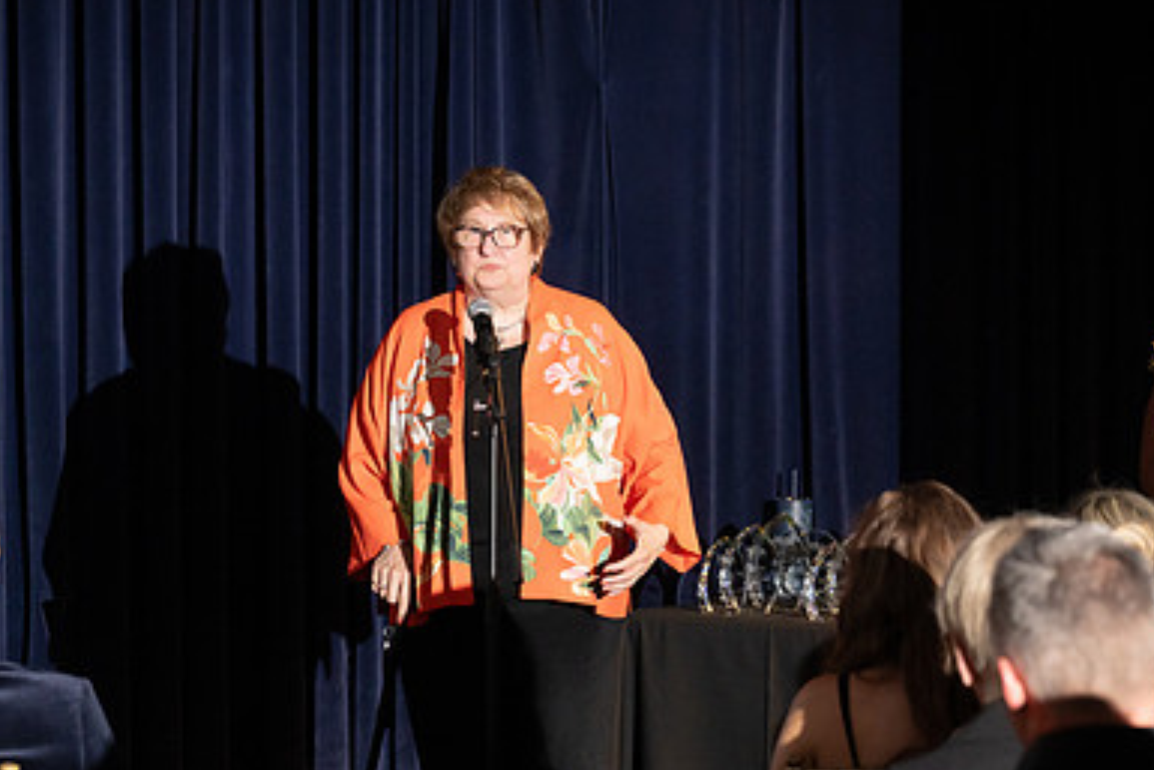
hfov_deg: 12.8
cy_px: 541
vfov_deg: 8.5
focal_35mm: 161
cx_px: 507
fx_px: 5163
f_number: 5
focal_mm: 107
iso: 2500
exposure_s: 1/200
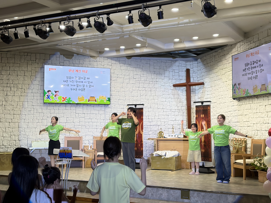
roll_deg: +0.6
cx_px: 136
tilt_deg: +2.9
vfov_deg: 28.0
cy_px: 102
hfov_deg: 36.8
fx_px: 407
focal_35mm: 52
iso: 64
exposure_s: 1/120
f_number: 1.6
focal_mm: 5.96
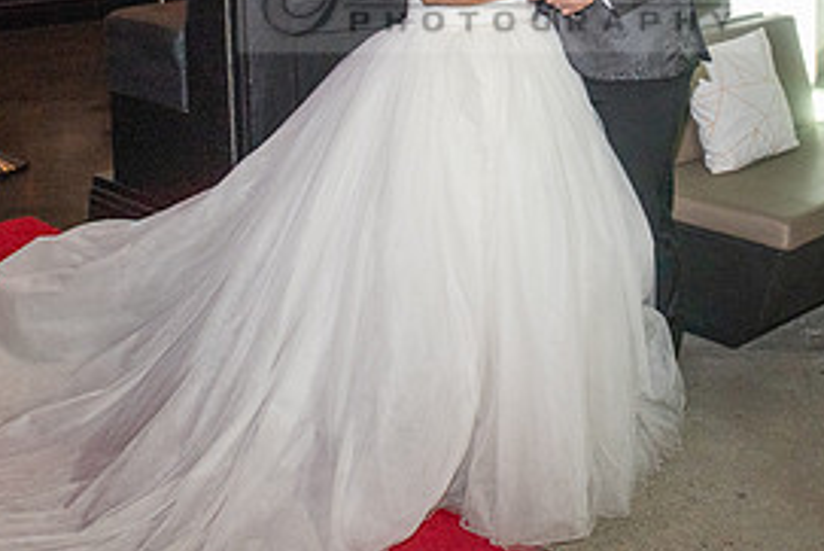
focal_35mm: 56
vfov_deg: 23.1
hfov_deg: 35.3
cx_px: 546
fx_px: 1282
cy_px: -22
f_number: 4
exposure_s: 1/160
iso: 1600
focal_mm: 24
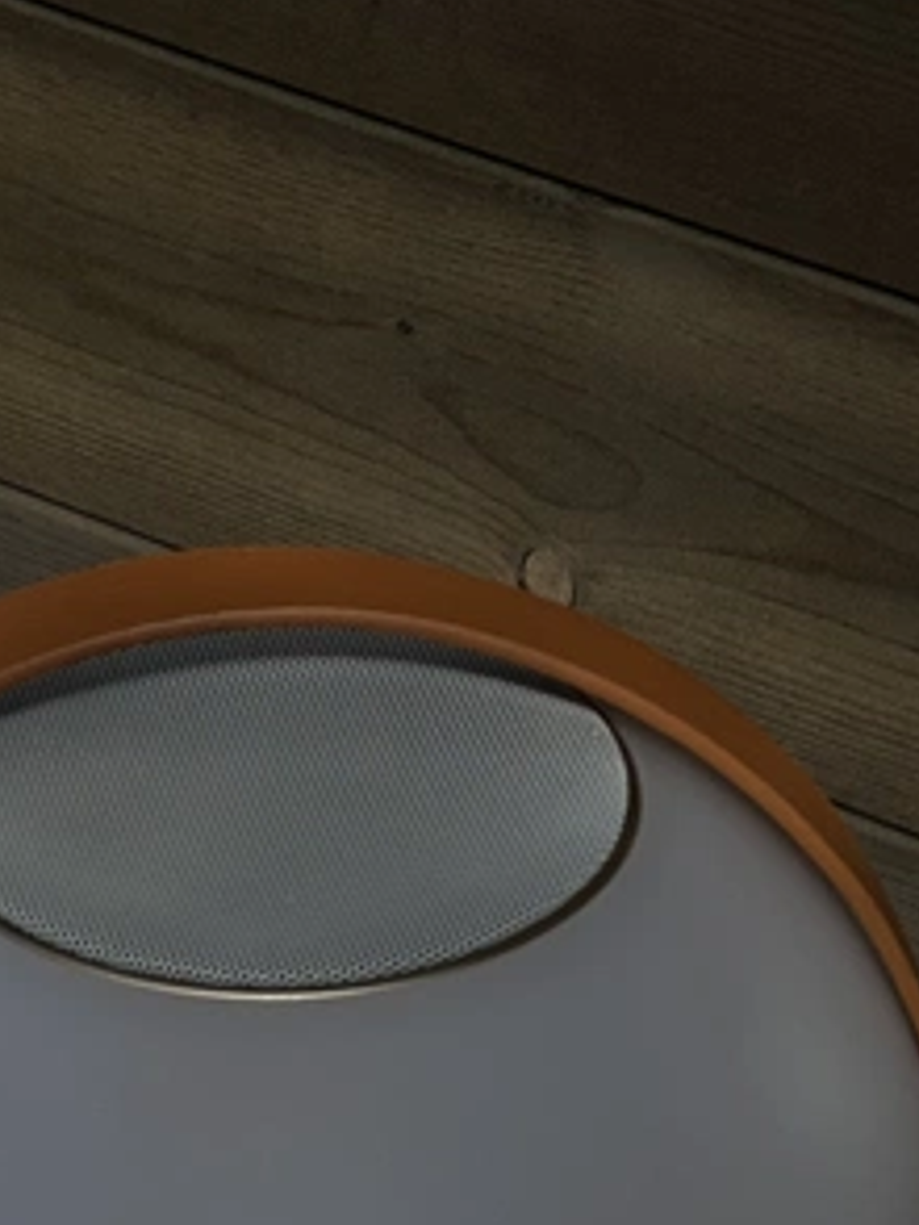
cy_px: 1150
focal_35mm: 168
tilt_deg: -33.4
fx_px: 5943
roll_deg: -3.4
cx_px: 192
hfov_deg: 8.8
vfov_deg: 11.7
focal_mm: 9
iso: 32
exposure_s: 1/1508
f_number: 2.8
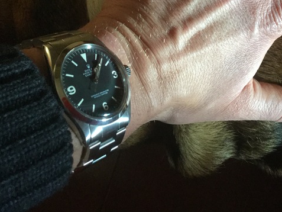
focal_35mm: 52
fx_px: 424
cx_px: 160
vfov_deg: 27.4
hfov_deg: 36.7
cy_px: 36
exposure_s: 1/33
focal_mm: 3.3
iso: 250
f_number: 2.4
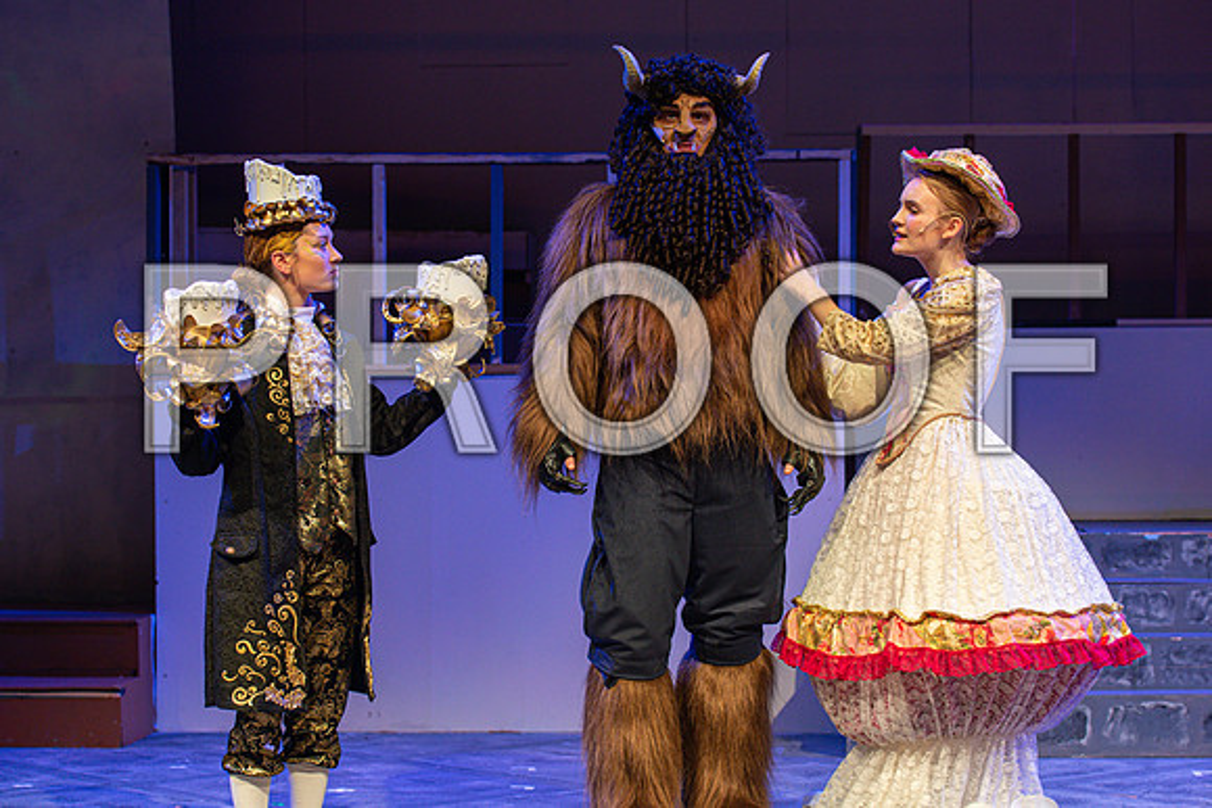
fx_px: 3100
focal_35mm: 92
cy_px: 463
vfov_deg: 14.9
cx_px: 606
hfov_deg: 22.1
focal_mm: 70
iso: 1000
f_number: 3.5
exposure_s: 1/125
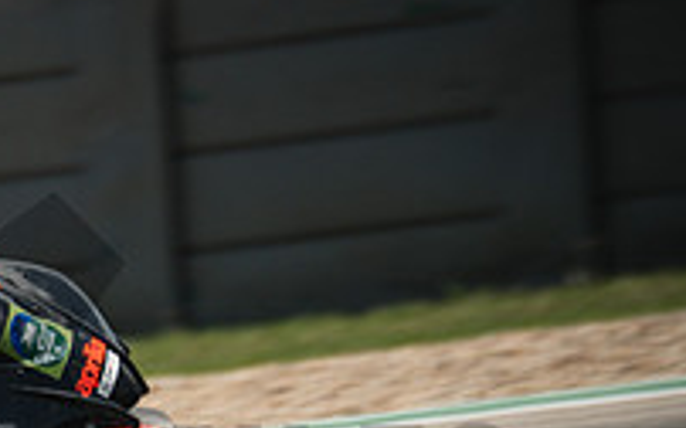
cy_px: 521
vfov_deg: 0.7
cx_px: -204
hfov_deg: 1.2
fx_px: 32774
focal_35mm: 1754
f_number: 5.6
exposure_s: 1/500
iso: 160
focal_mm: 400
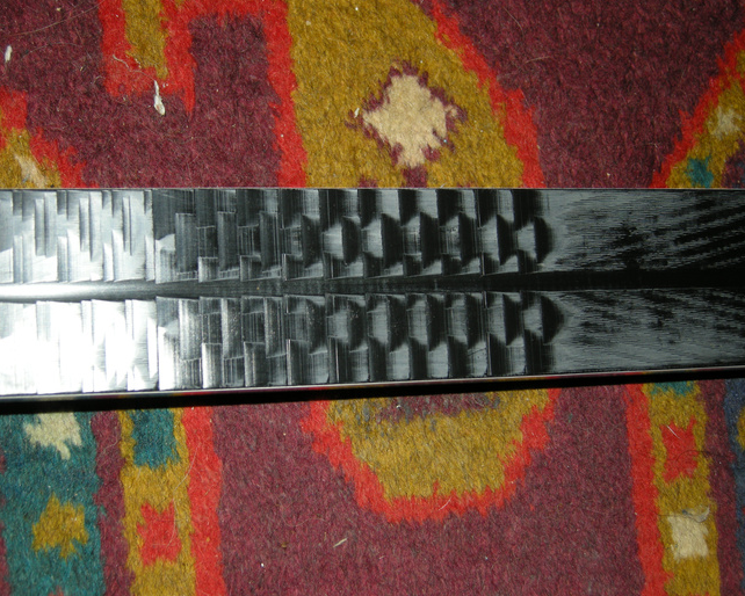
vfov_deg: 30.3
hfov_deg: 37.3
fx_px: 1103
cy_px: 297
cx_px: 346
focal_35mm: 50
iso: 64
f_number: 3.1
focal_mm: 10.1
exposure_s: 1/60
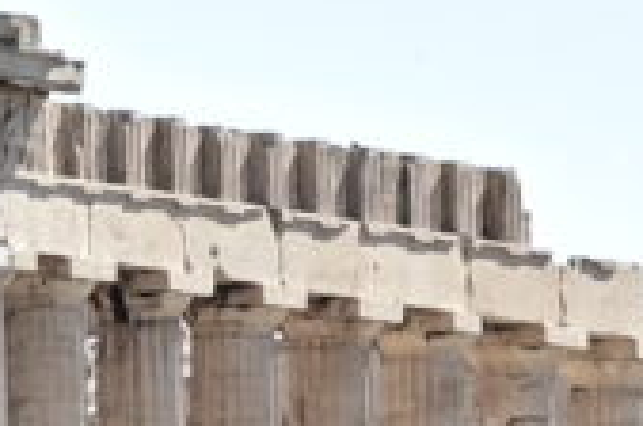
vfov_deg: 1.6
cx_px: -72
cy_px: -49
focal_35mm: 854
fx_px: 15224
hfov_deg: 2.4
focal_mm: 120
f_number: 7.1
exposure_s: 1/200
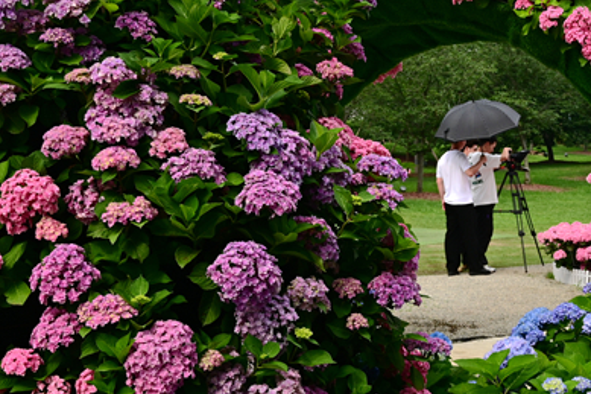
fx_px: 1214
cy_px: 224
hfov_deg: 26.7
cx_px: 492
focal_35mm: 74
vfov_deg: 18.4
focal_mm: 24
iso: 100
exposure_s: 1/100
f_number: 8
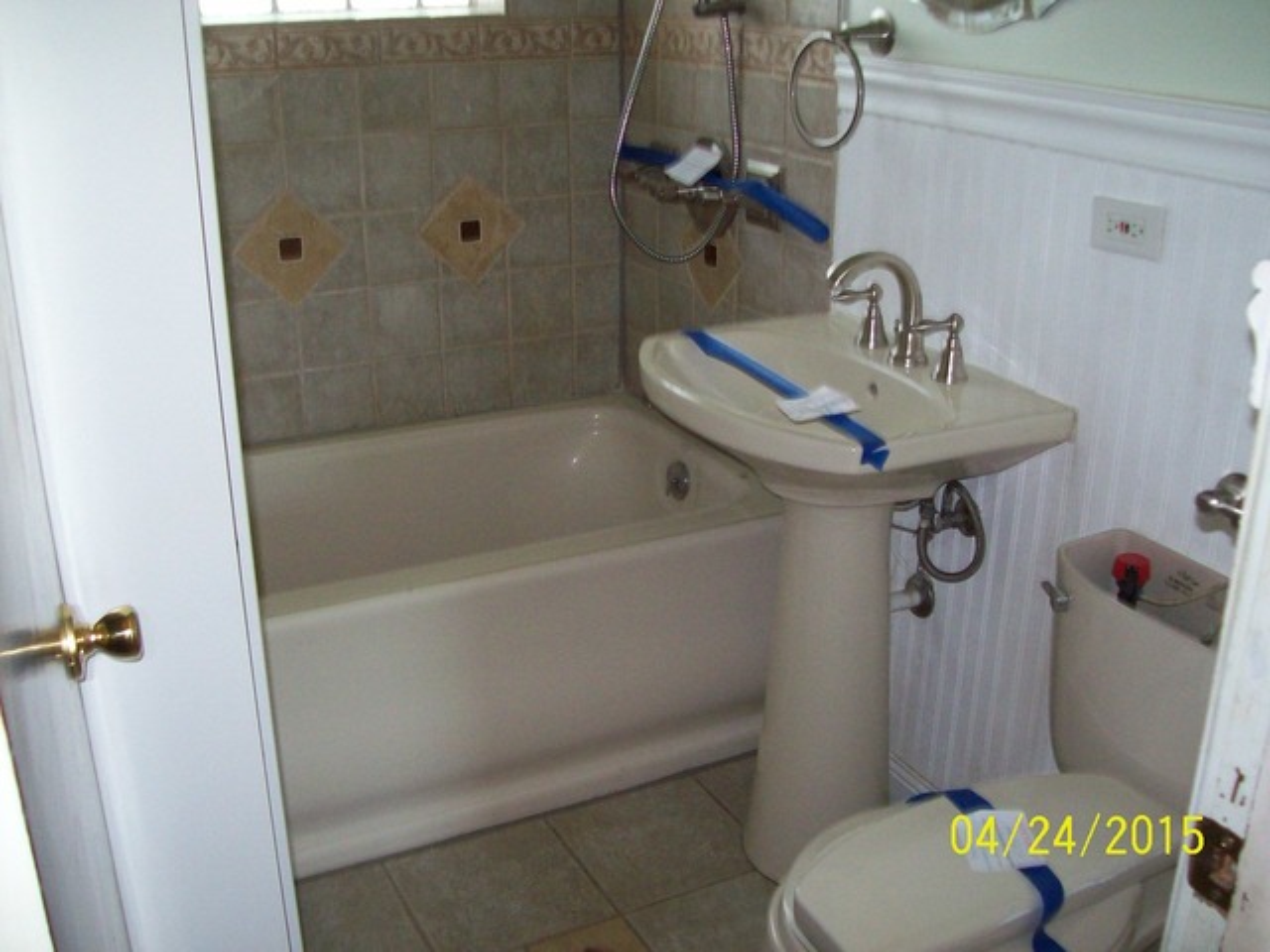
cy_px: 476
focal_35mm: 36
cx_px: 635
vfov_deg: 39.7
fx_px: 1321
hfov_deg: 51.4
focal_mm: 6
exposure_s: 1/64
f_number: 2.7
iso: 200
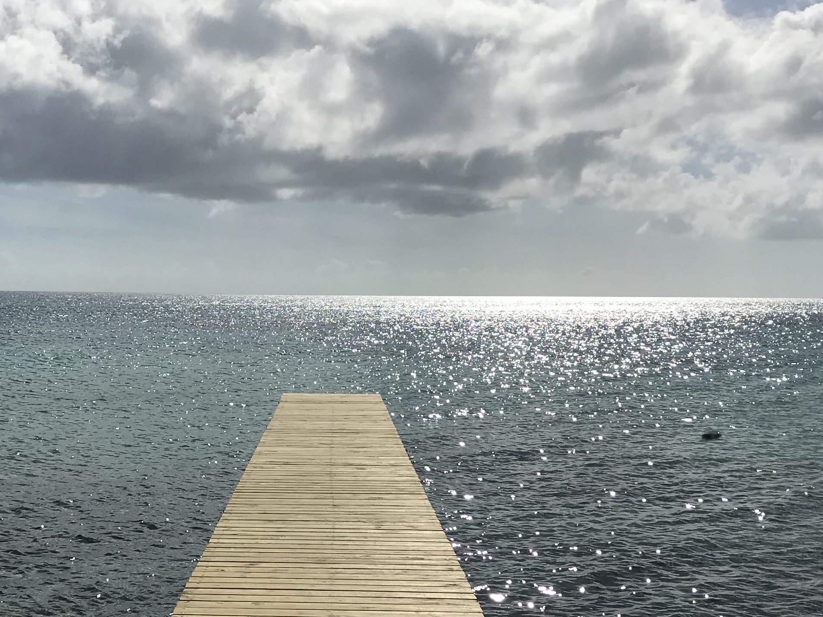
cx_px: 293
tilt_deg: -9.7
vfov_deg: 24.1
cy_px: 559
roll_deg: -0.3
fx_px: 1403
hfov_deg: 32.5
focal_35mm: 59
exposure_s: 1/13699
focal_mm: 3.99
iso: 20
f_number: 1.8
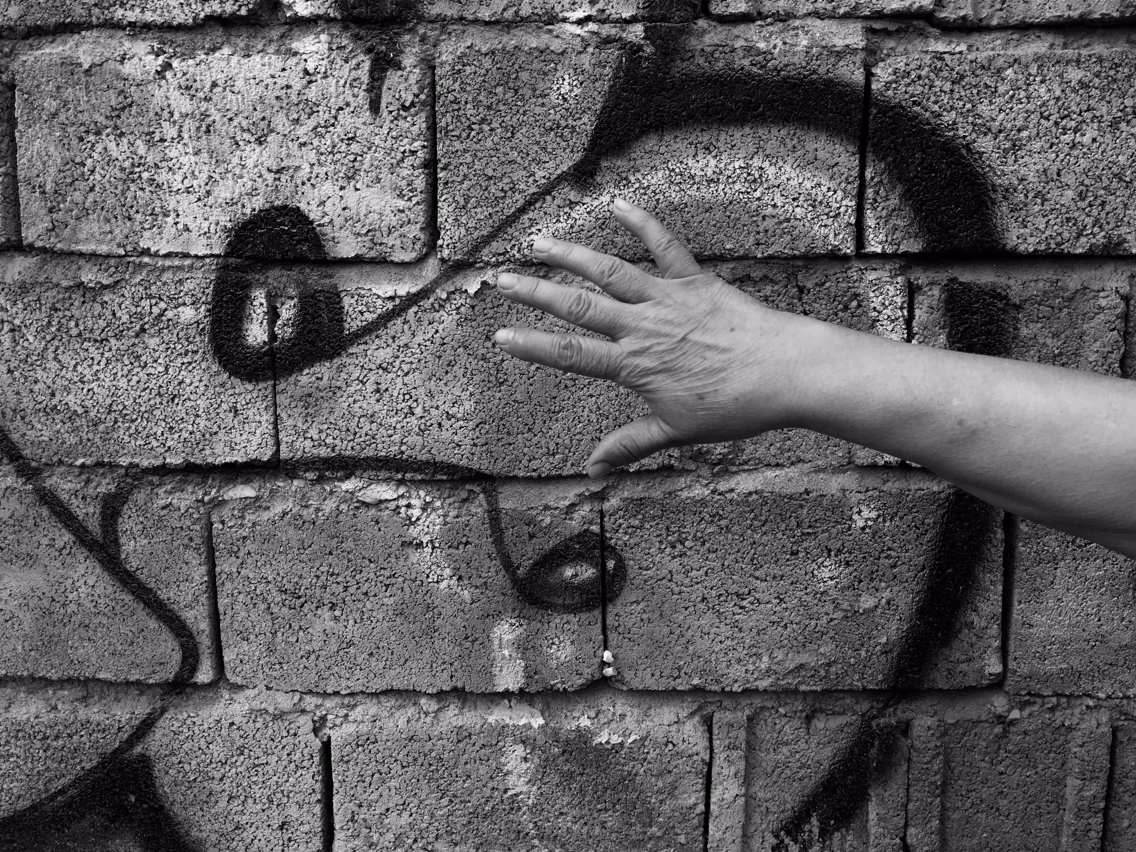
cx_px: 568
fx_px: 952
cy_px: 426
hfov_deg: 61.7
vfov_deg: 48.2
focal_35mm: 29
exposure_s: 1/100
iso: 32
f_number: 2.2
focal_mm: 4.15
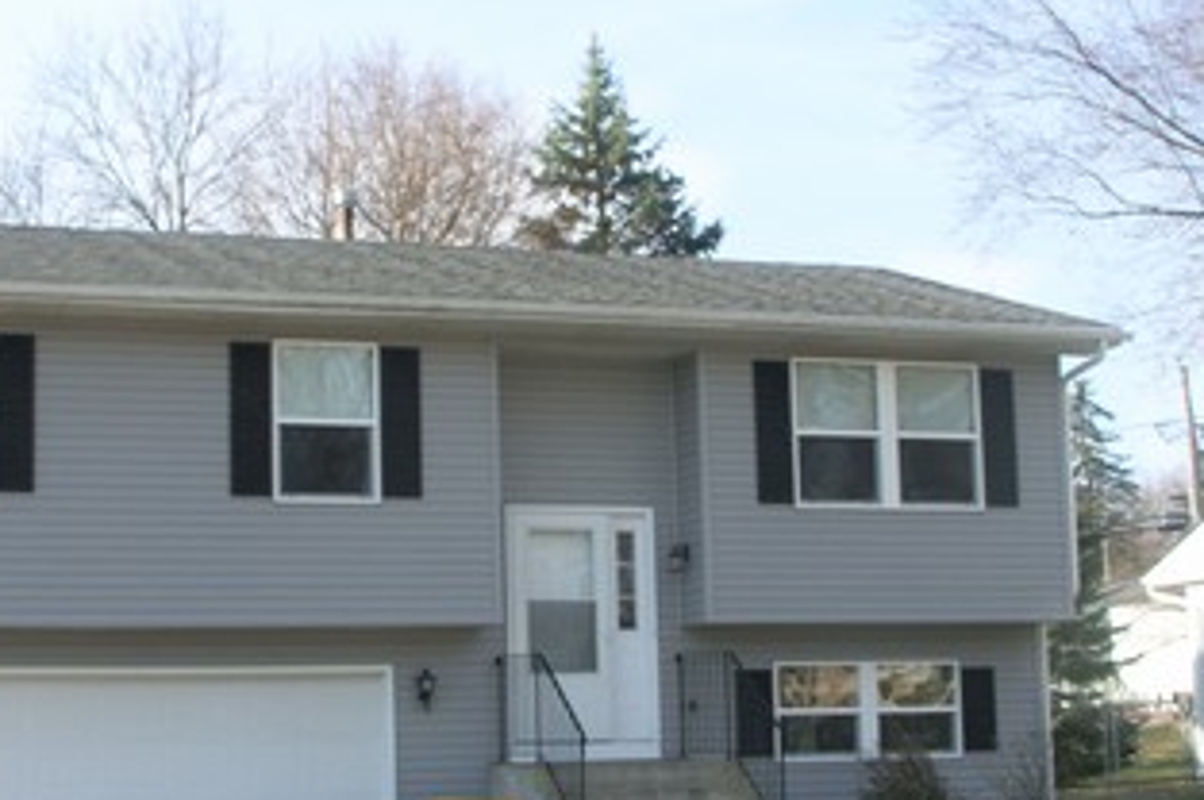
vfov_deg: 20.6
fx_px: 2205
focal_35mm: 66
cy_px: 454
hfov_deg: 30.5
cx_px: 504
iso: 64
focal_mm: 8.19
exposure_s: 1/250
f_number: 5
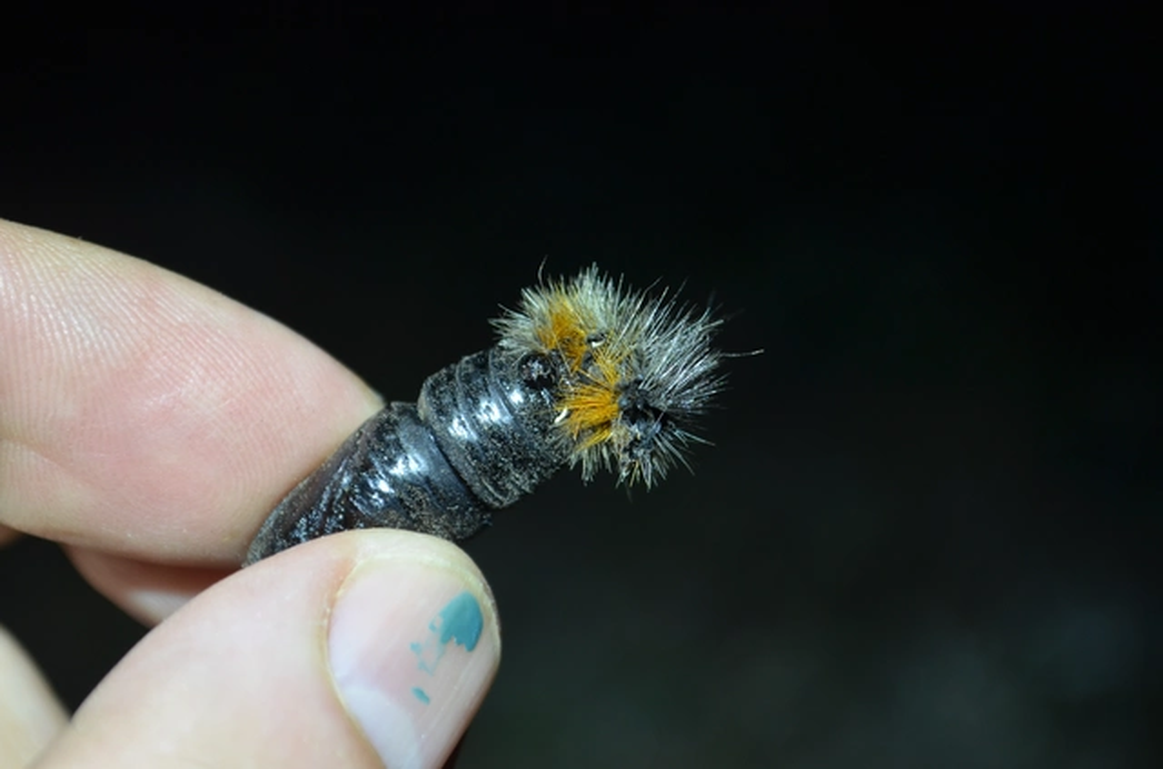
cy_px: 384
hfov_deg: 24.7
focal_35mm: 82
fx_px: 2658
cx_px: 582
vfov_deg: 16.5
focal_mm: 55
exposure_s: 1/60
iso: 400
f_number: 5.6
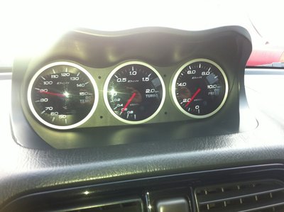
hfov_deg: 52.7
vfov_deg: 40.6
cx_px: 142
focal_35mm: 35
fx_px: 287
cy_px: 106
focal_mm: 3.85
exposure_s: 1/17
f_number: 2.8
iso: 80
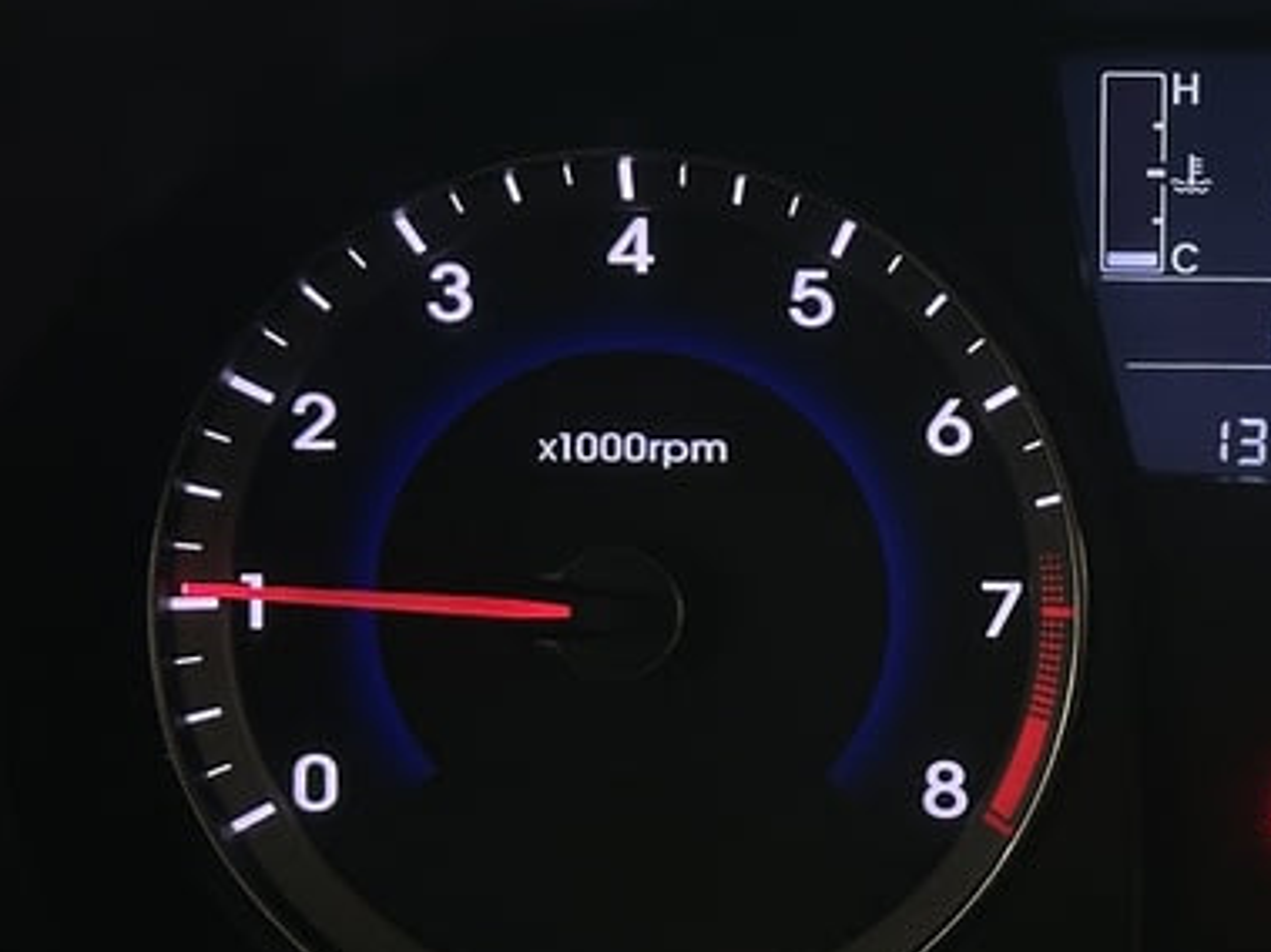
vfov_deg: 13.0
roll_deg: +0.2
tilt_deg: -23.4
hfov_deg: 16.8
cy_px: 551
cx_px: 1315
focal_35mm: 114
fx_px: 4184
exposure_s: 1/33
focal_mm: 6.86
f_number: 1.78
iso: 320
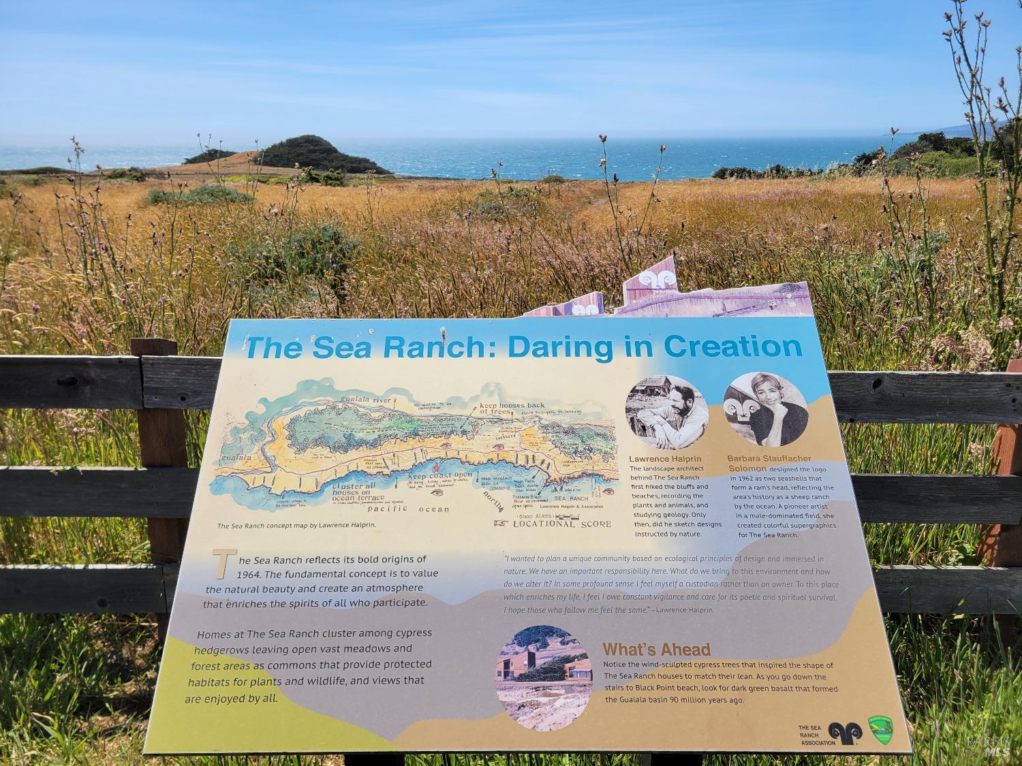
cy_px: 383
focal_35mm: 26
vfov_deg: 53.1
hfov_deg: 67.3
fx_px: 768
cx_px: 511
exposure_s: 1/2730
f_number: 1.8
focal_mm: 5.4
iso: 40
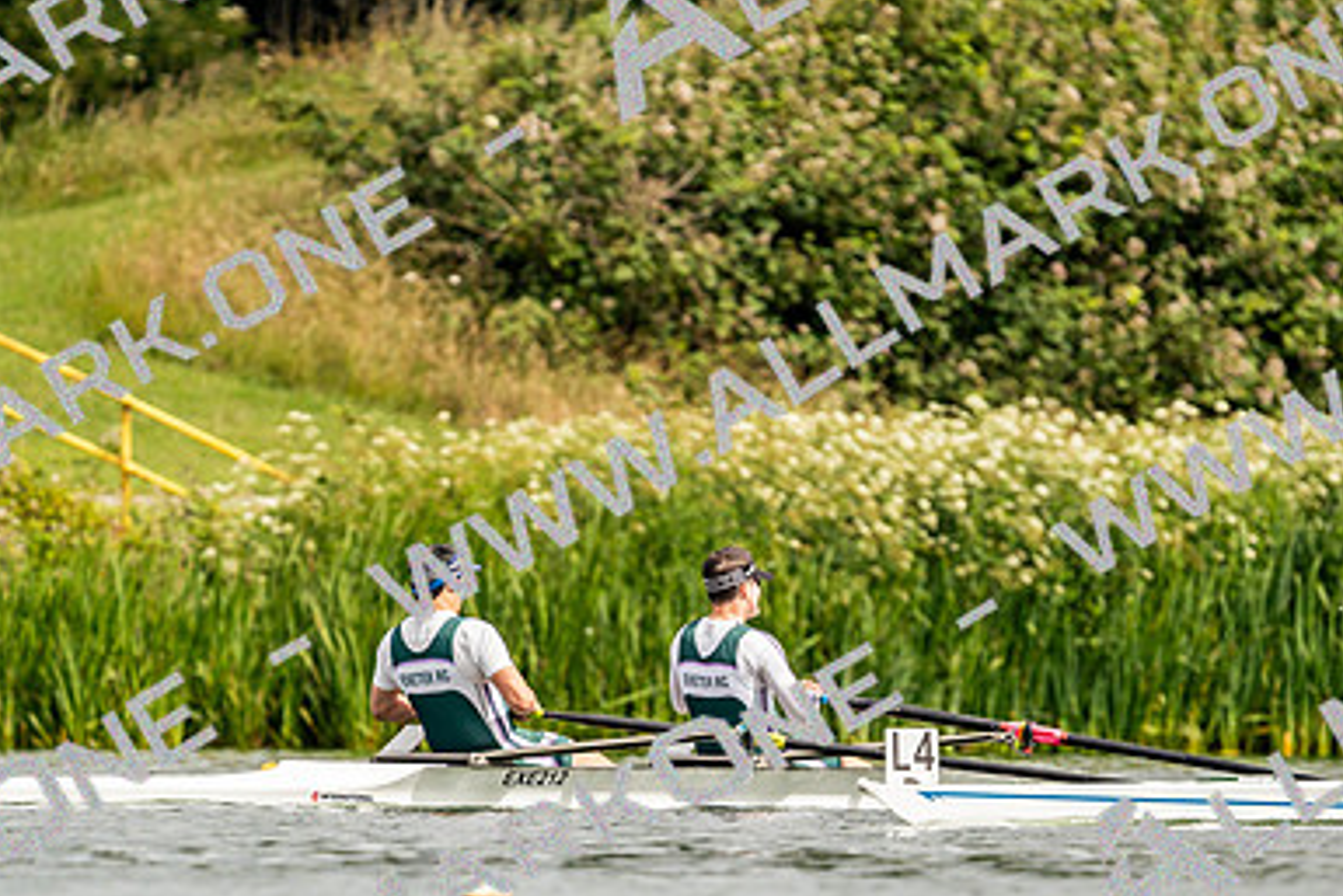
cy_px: 633
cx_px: 799
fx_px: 33772
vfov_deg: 1.5
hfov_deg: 2.3
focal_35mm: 905
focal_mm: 600
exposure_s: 1/2000
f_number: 6.3
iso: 320
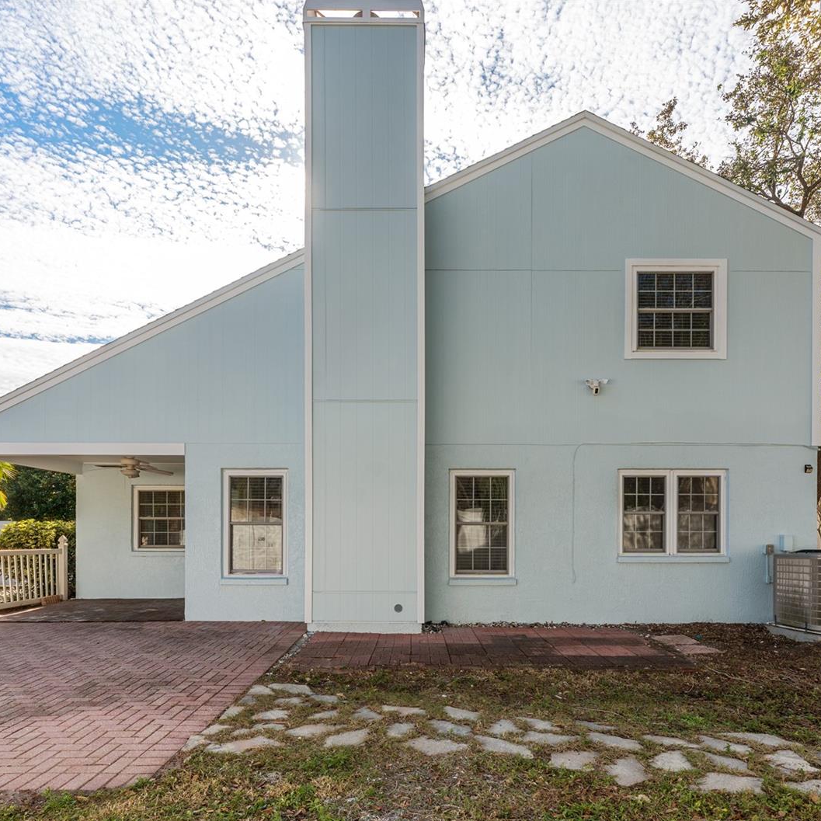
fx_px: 483
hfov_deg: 80.7
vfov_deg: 80.7
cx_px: 419
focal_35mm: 18
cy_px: 412
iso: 320
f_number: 7.1
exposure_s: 1/640
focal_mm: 14
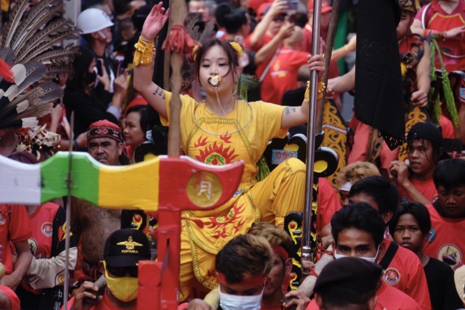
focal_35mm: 289
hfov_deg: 7.1
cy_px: 155
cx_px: 232
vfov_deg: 4.8
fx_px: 3733
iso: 400
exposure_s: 1/500
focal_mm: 192.9
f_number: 6.4
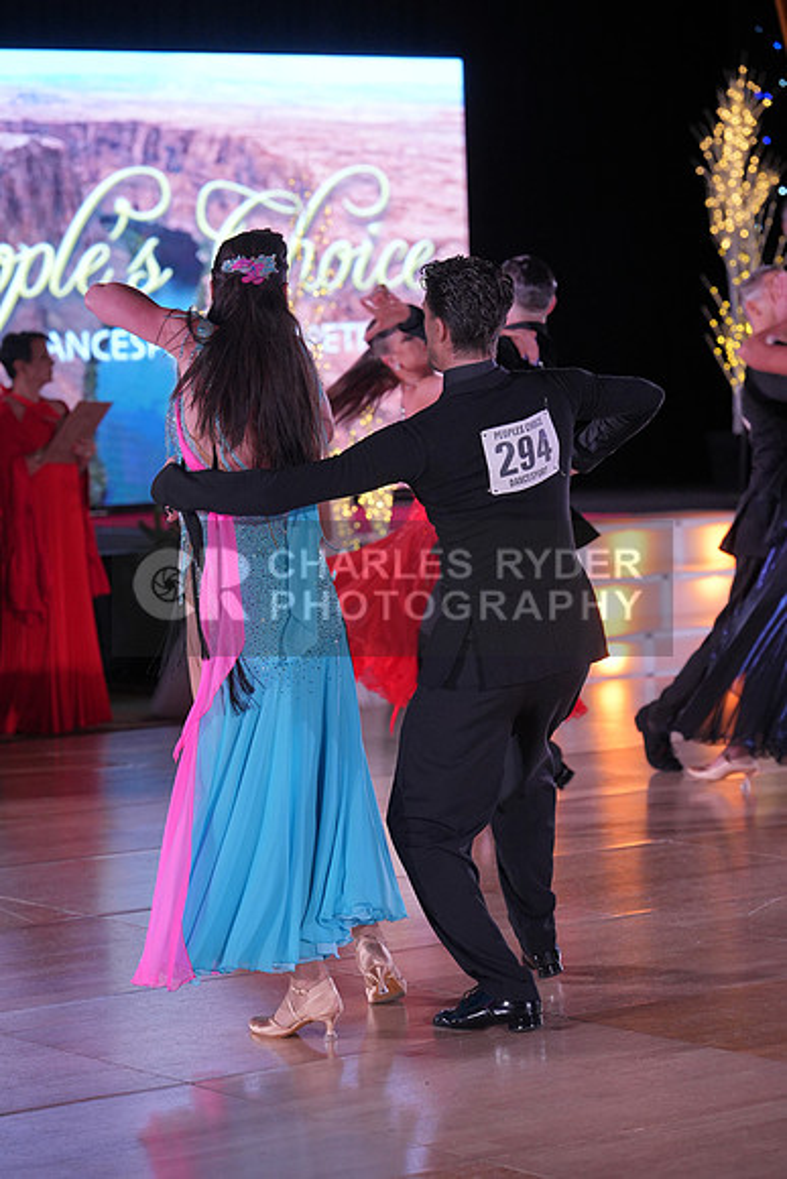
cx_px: 394
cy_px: 590
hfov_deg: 12.8
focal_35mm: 107
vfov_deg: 19.1
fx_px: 3506
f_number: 4
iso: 1250
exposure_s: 1/400
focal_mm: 107
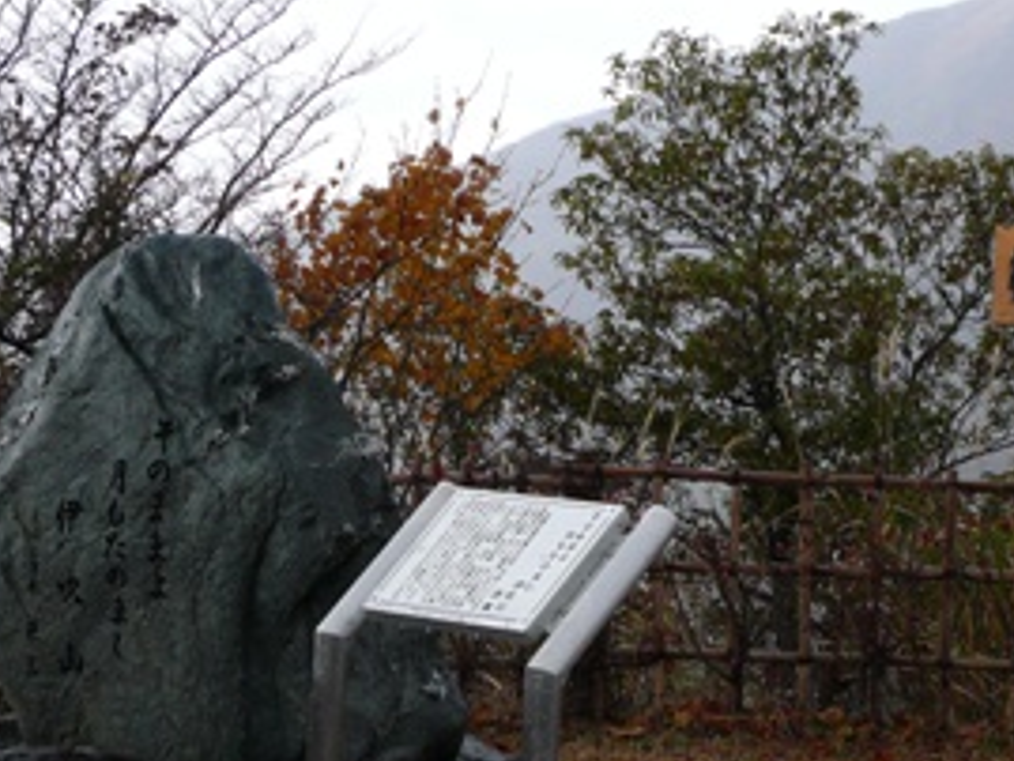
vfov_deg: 17.6
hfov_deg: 23.2
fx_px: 2462
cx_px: 628
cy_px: 448
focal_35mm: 84
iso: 100
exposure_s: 1/125
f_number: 3.6
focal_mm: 8.1
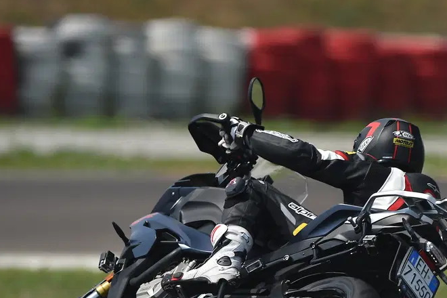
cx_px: 314
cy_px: 242
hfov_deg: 1.9
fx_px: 13546
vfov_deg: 1.3
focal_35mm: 1091
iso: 63
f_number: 7.1
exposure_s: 1/800
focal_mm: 600
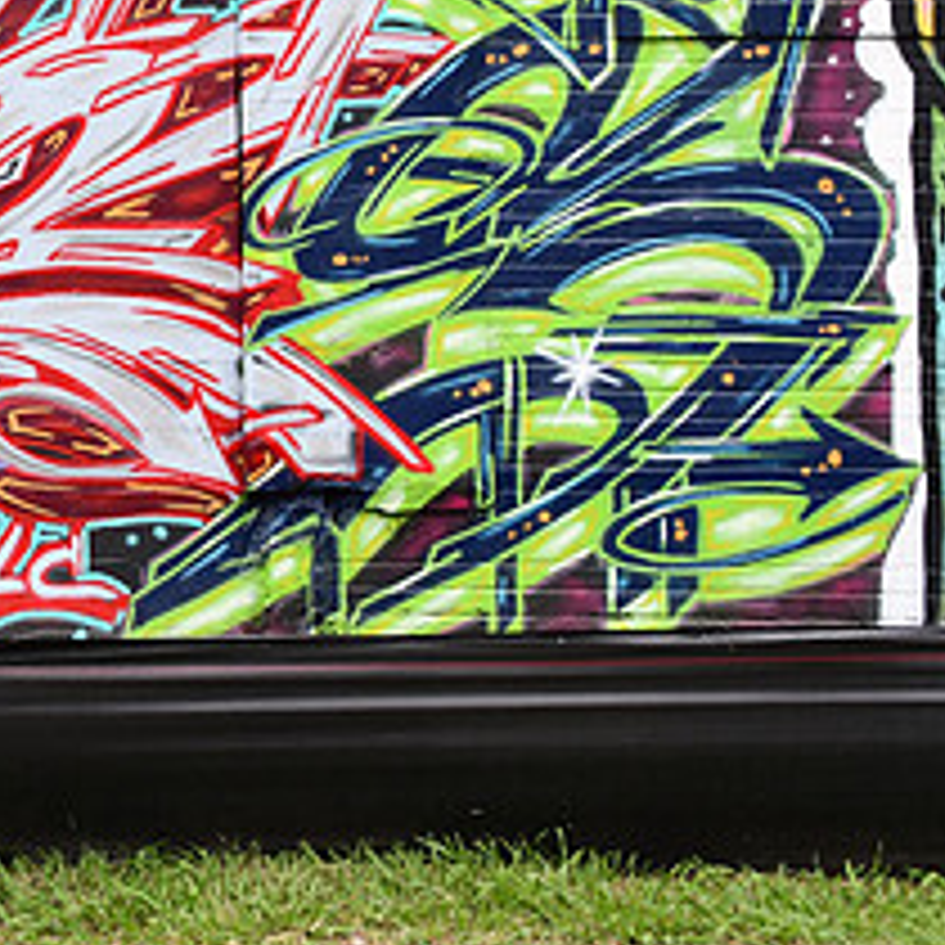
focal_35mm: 108
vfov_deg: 15.9
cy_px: 115
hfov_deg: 15.5
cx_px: -198
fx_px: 3336
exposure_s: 1/250
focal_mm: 31
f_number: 5
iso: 400
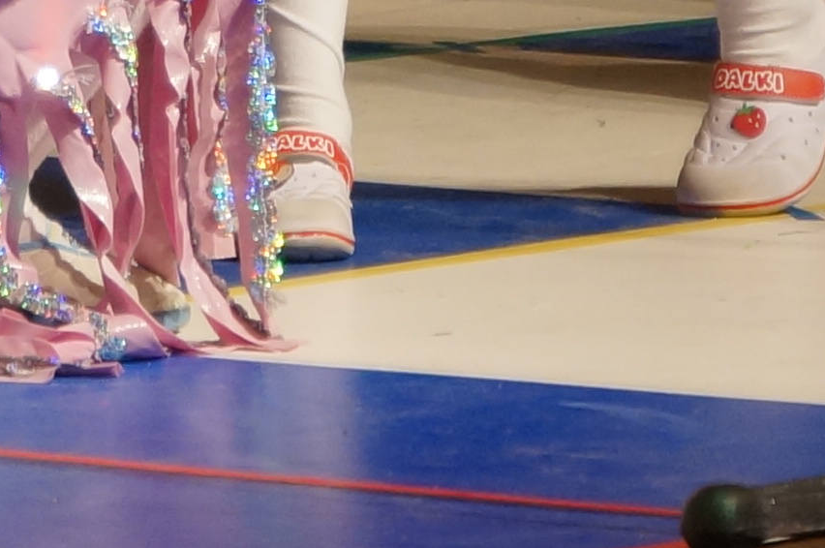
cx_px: 68
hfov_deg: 4.3
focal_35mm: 476
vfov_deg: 2.9
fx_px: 10893
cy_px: -728
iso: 500
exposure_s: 1/100
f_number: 5.6
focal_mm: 55
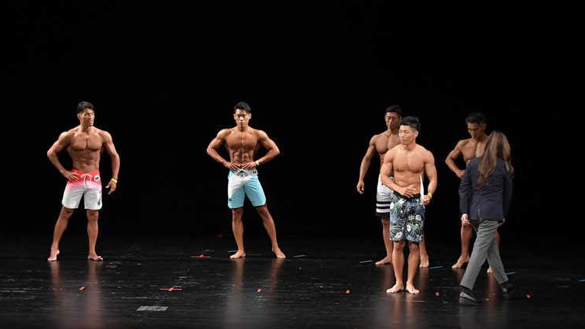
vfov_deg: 8.3
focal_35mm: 146
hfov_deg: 14.7
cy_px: 176
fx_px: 2265
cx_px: 287
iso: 3200
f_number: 5.6
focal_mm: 90
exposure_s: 1/400
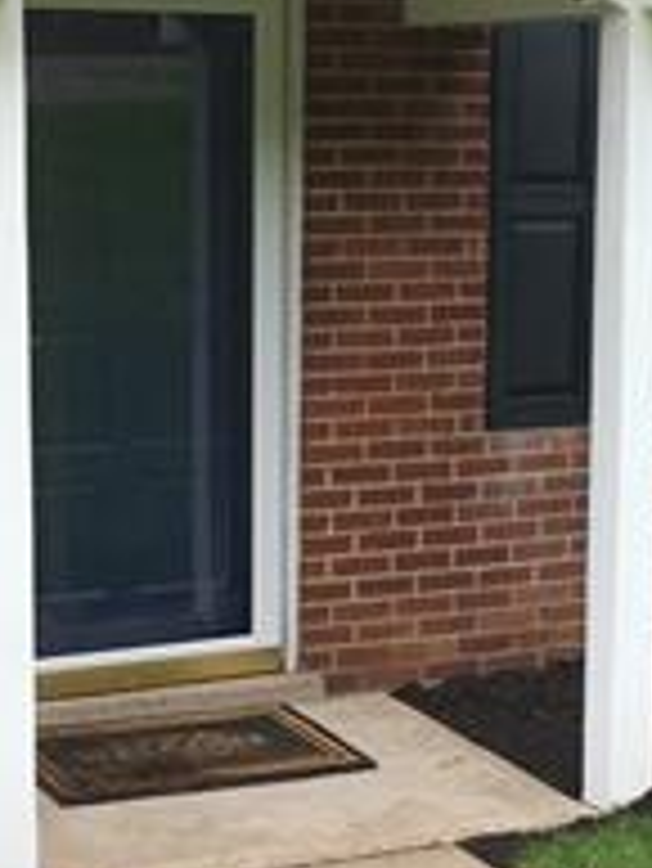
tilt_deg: -9.3
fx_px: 2258
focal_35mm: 90
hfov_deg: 16.4
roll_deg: +0.2
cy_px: 481
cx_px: 315
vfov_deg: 21.7
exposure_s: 1/460
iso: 25
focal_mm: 4.15
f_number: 2.2
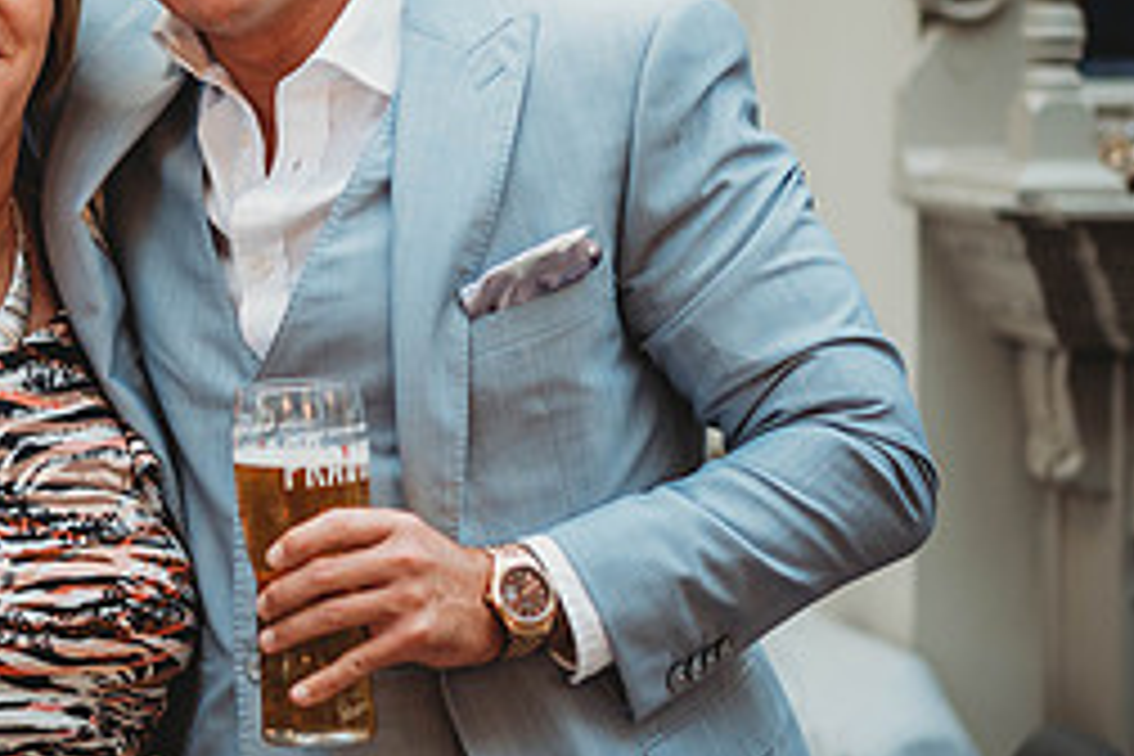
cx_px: -9
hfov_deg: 10.4
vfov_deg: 7.0
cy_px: 308
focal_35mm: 196
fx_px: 6174
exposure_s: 1/200
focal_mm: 85
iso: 250
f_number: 2
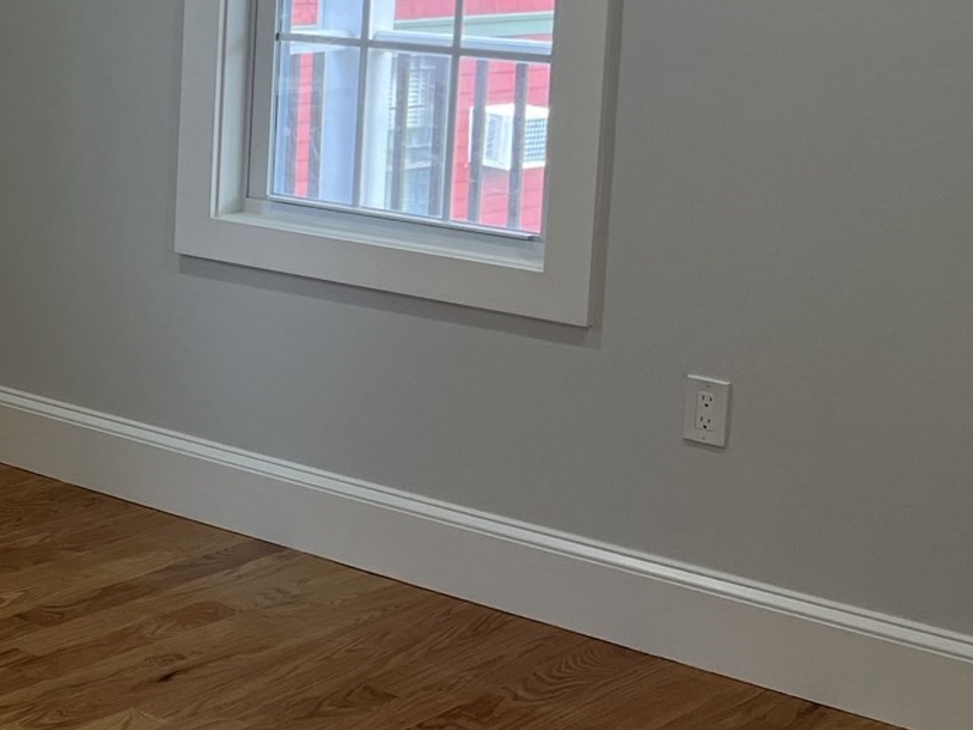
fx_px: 2164
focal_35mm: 77
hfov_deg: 22.1
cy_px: 80
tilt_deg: -5.7
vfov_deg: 18.8
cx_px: -373
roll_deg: -0.4
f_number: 1.5
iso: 64
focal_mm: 5.7
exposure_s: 1/121
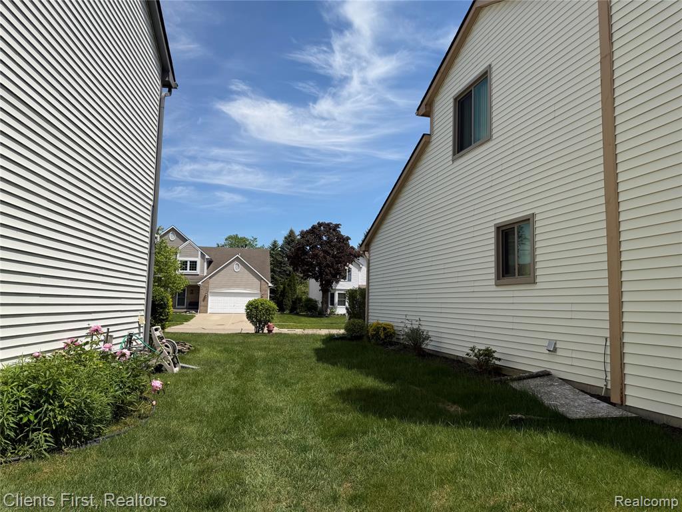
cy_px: 256
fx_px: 473
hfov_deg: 71.6
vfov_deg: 56.8
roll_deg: -1.8
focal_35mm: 24
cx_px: 341
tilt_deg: +6.5
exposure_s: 1/6173
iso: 80
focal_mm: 6.76
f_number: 1.78
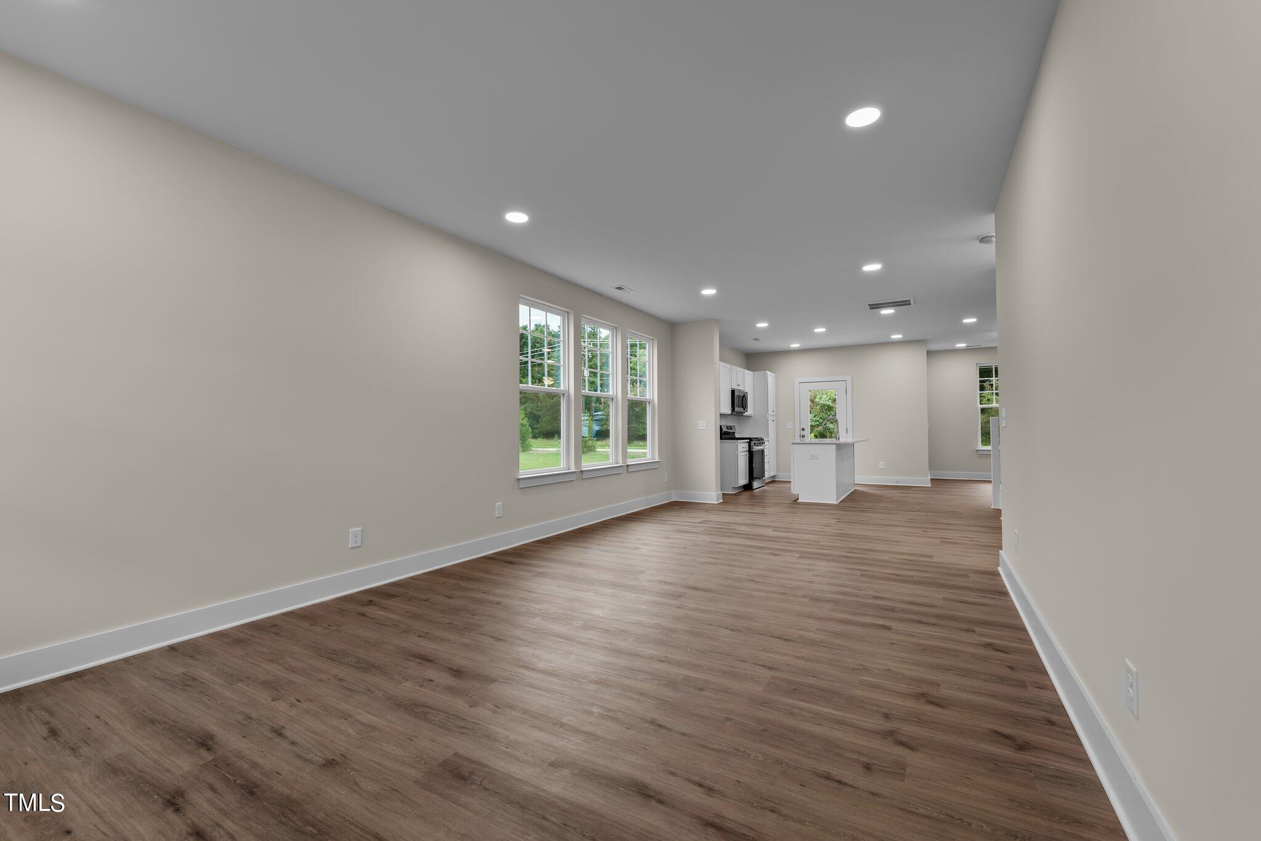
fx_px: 490
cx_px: 630
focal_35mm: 14
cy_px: 420
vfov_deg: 81.2
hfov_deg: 104.3
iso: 200
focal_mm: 14
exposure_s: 1/4
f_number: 7.1
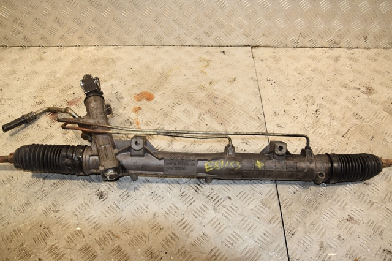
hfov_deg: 67.4
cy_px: 130
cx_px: 196
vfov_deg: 47.9
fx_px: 294
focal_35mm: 27
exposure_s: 1/200
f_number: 7.1
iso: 800
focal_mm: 18
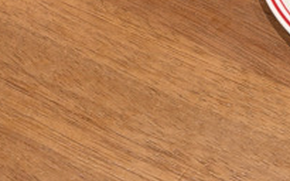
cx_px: 226
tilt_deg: -48.7
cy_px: -170
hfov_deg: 23.5
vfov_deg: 13.2
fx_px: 687
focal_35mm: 87
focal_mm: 6.76
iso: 125
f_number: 1.78
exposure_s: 1/55
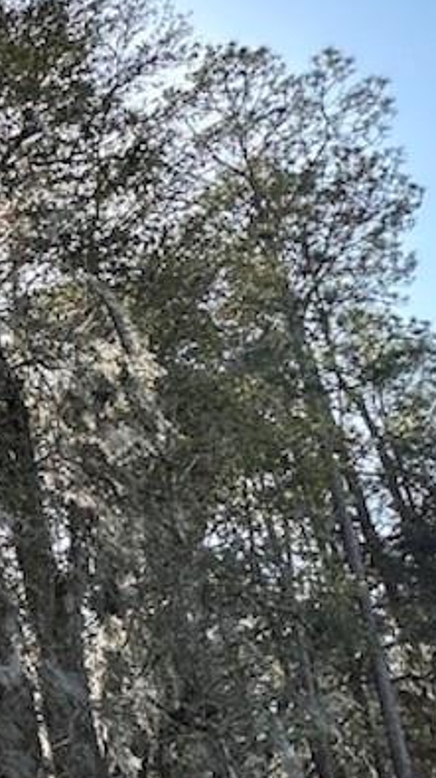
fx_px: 1277
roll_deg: +0.6
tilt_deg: +22.9
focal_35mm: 62
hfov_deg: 15.0
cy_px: 409
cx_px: -485
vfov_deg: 33.8
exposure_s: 1/515
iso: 40
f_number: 2.2
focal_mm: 2.22
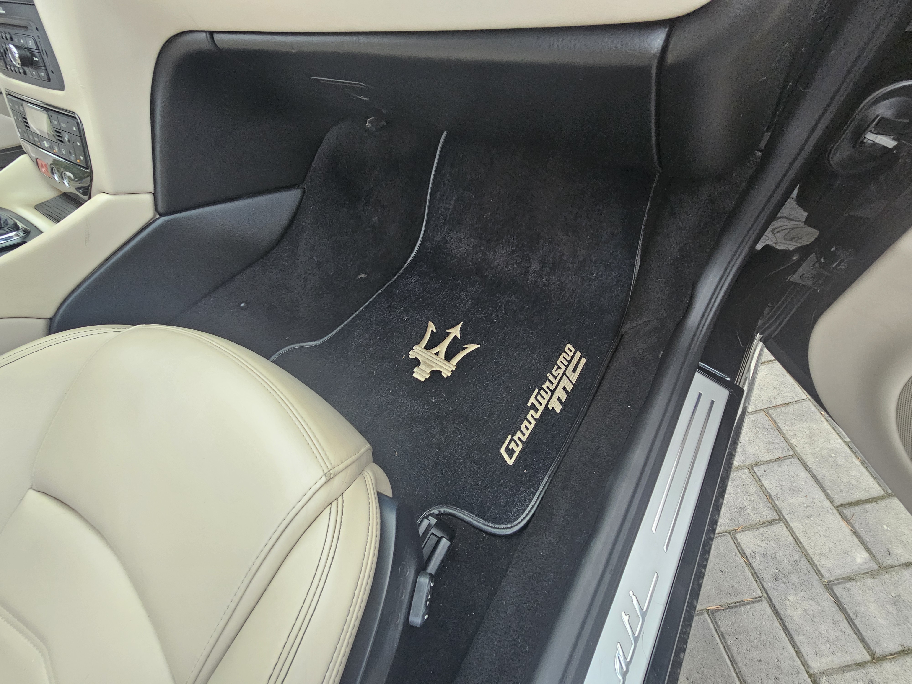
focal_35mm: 13
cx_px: 456
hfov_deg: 106.2
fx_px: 343
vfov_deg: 89.9
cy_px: 342
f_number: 2.2
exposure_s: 1/60
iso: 250
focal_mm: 2.2
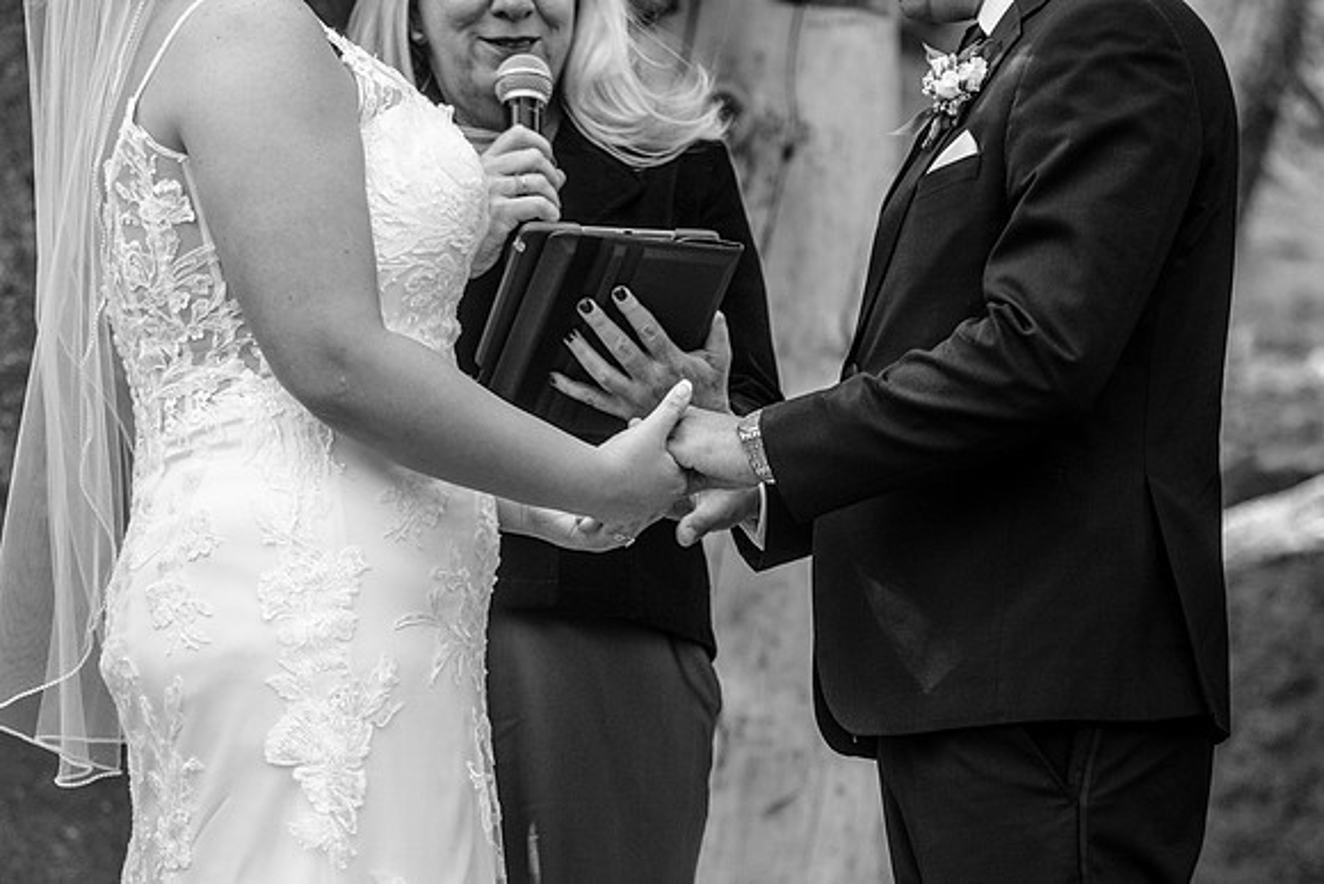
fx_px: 9676
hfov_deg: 7.8
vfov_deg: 5.2
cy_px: 599
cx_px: 662
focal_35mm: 263
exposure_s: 1/220
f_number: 3.6
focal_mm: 129.2
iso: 800
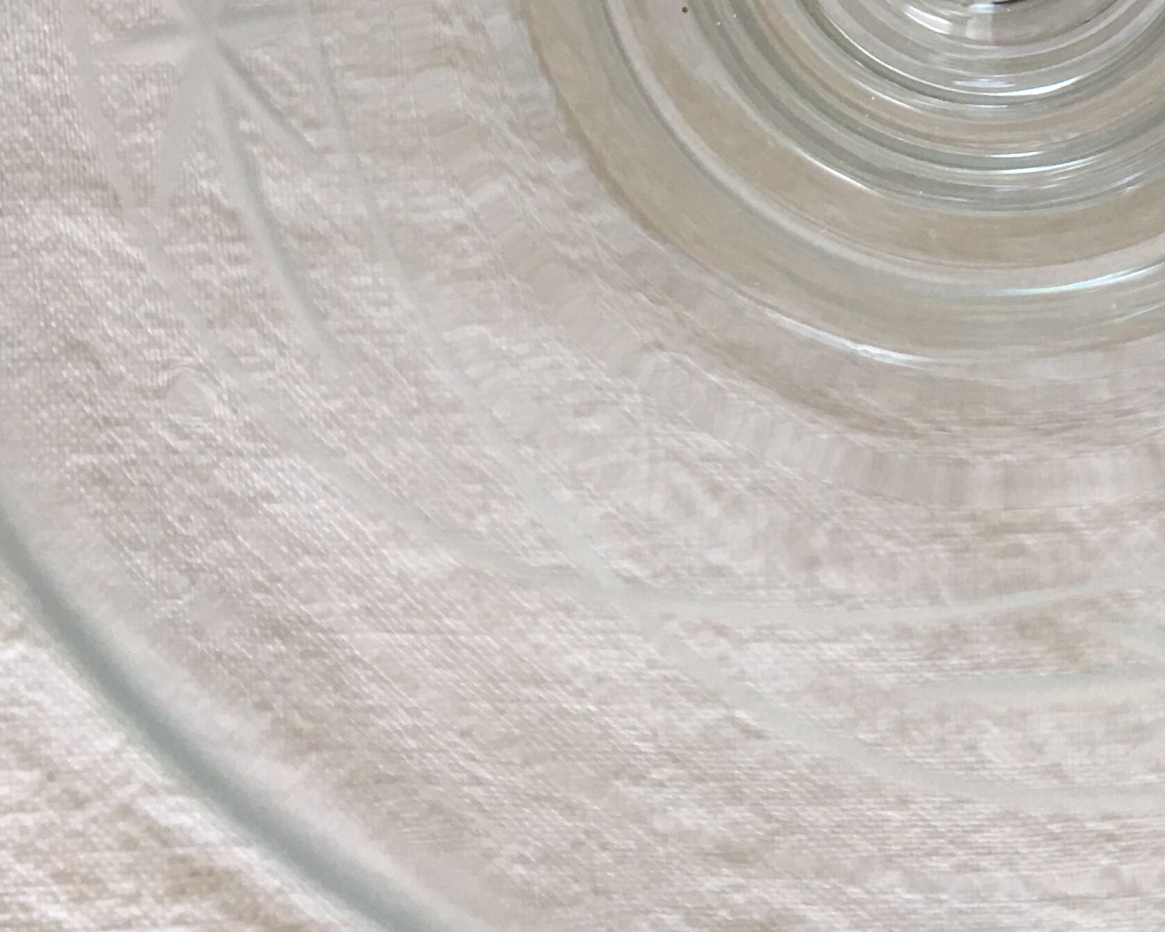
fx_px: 2345
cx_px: 1044
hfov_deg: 27.0
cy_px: -110
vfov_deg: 21.3
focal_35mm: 68
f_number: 2.2
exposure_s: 1/33
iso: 25
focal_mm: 4.15
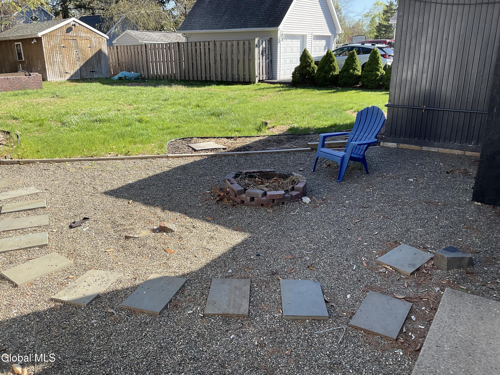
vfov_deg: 48.2
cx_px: 250
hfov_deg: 61.7
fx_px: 419
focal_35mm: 29
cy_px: 188
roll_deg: -0.9
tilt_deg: -18.8
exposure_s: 1/461
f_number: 1.8
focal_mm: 3
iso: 16
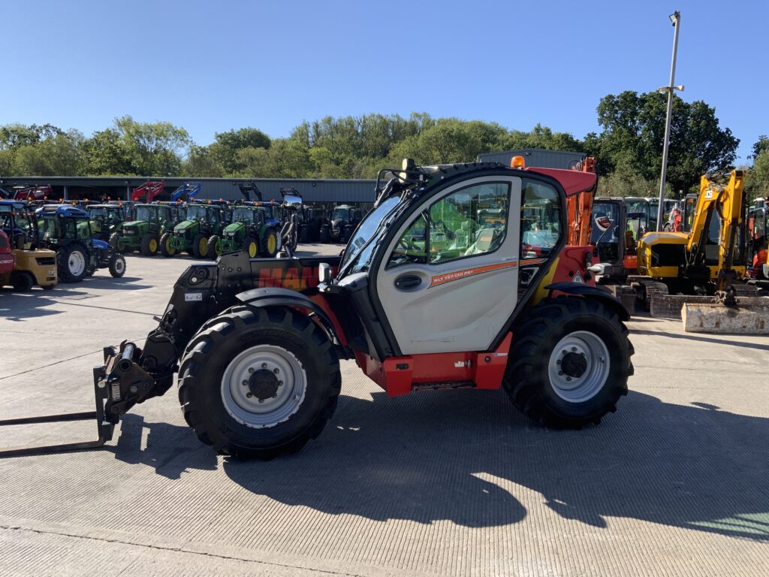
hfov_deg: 61.7
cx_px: 384
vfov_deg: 48.2
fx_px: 644
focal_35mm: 29
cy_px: 288
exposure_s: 1/1279
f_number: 1.8
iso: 16
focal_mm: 3
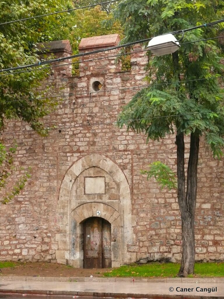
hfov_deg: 16.8
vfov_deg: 22.3
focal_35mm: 88
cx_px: 112
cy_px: 150
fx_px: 759
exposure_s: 1/40
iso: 400
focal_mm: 18.5
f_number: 4.5
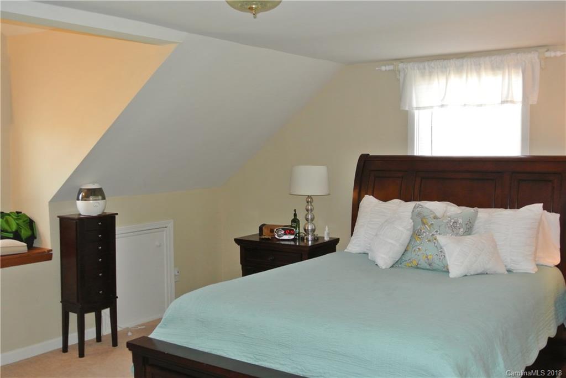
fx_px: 613
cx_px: 283
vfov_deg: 34.3
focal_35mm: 39
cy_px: 189
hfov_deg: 49.5
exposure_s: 1/60
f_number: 4
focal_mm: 14.5
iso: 800
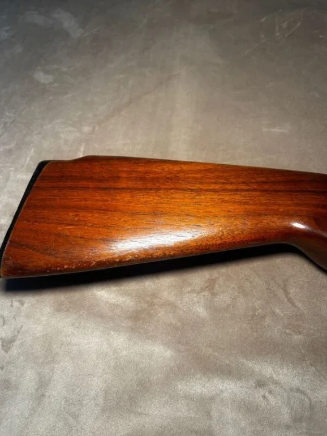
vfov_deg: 65.3
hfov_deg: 51.4
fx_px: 340
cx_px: 162
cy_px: 225
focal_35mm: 27
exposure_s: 1/70
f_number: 1.6
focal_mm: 5.96
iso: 125
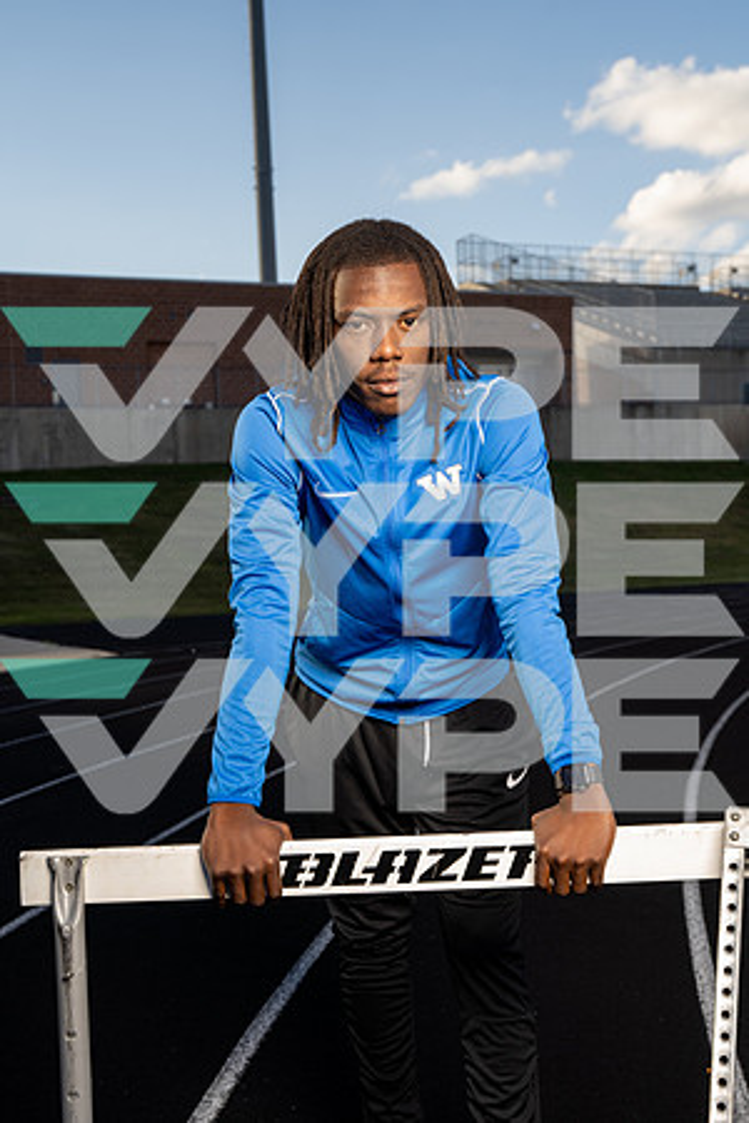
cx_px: 374
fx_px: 1498
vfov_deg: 41.1
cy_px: 562
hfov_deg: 28.1
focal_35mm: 48
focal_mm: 48
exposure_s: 1/250
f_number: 7.1
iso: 200
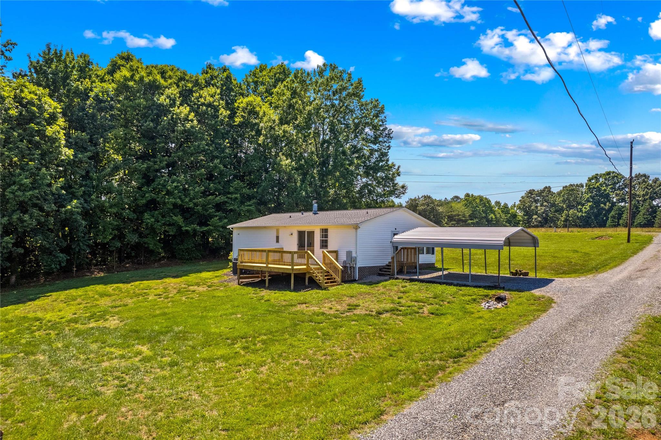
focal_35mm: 22
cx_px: 330
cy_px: 220
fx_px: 404
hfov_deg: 78.6
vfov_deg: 57.2
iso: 120
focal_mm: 8.38
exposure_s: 1/1250
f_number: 2.8
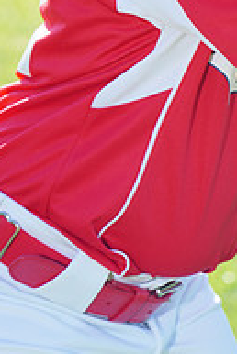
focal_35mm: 583
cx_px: 262
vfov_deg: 3.5
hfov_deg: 2.4
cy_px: -171
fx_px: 5746
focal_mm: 194
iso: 200
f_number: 8
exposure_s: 1/200
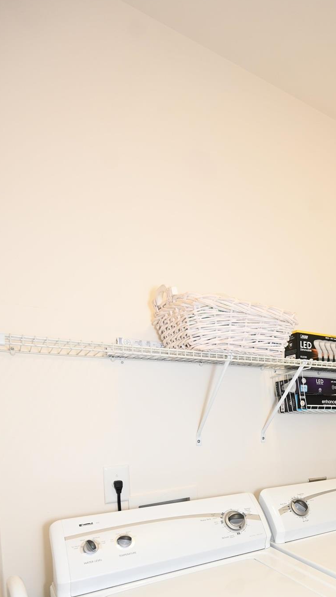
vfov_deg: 69.7
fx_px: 396
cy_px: 440
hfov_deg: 42.3
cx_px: 301
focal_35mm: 25
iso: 450
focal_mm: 14
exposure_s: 1/60
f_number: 4
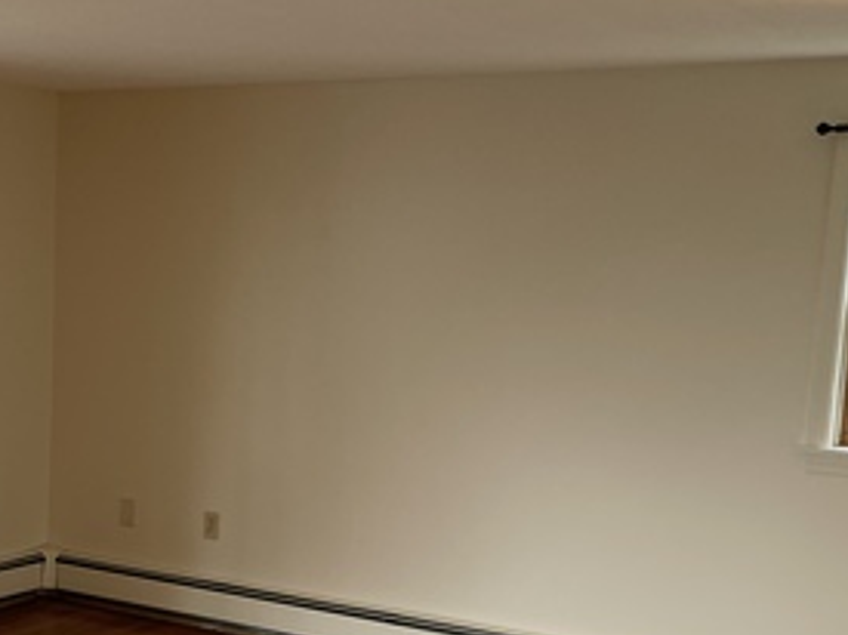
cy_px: 496
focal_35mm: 63
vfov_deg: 23.0
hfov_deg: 29.6
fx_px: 1543
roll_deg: -2.0
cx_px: 106
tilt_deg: -9.7
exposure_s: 1/120
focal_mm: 4.2
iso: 50
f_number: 1.6
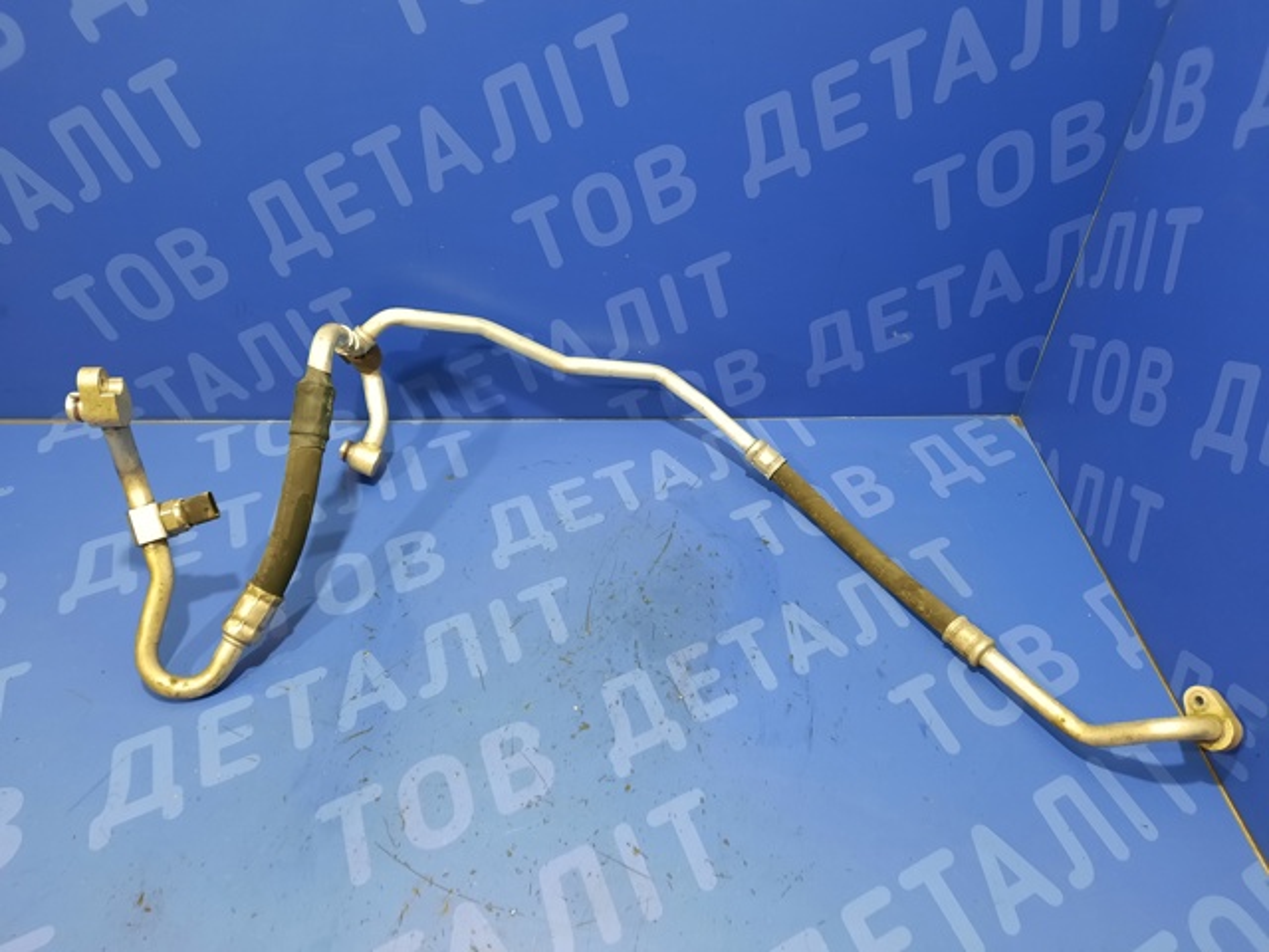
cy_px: 476
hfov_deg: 69.4
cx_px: 634
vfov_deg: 54.9
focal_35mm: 25
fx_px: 916
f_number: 2
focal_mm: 4.6
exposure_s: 1/33
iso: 400
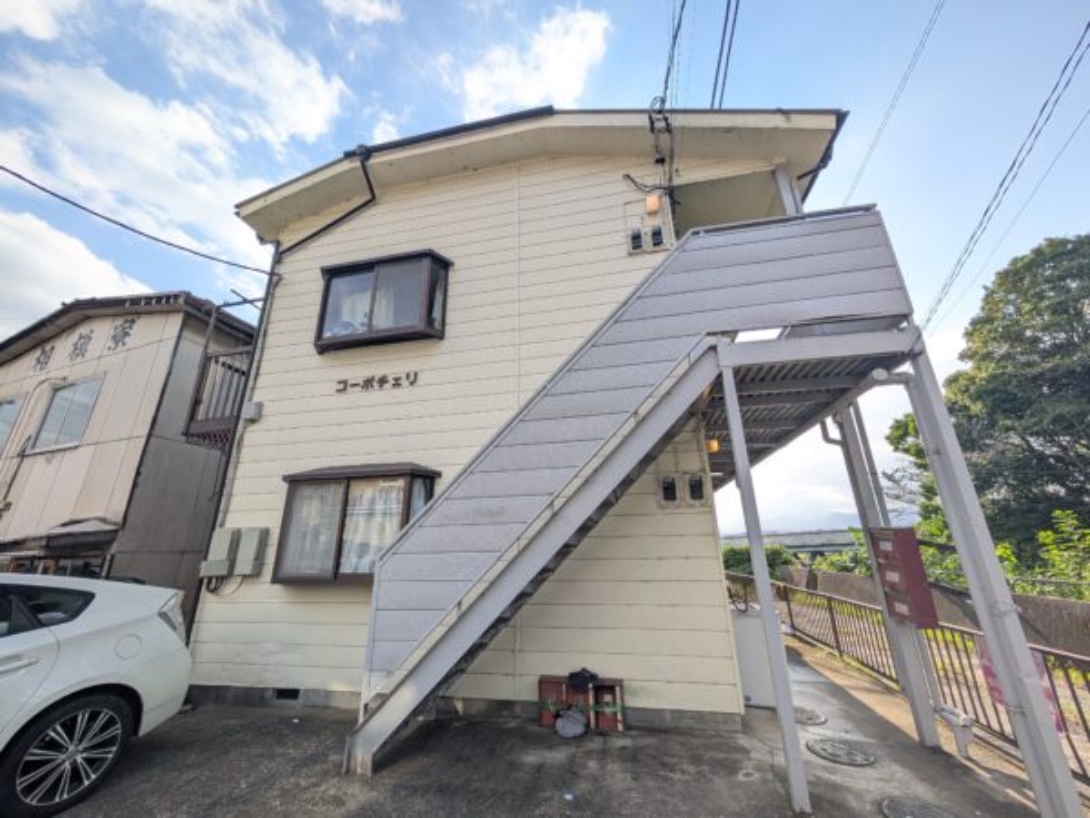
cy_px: 409
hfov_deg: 110.5
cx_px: 545
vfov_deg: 94.5
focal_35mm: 12
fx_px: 378
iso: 55
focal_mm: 2.02
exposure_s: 1/1626
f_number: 1.7
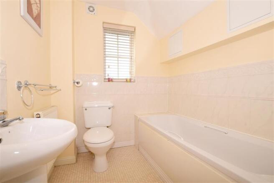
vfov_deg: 77.3
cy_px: 92
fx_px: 114
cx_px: 137
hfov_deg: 100.4
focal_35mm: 15
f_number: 9
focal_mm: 10
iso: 200
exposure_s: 1/200
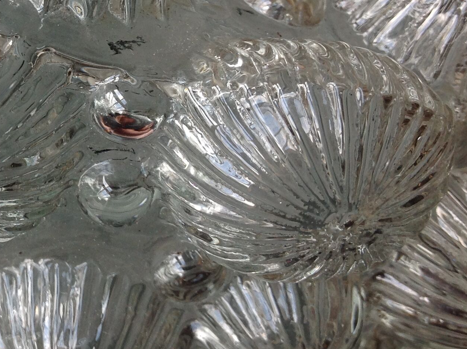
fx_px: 970
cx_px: 1
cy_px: 62
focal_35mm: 72
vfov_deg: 20.1
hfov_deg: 25.7
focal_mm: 4.28
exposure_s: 1/60
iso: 50
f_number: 2.4
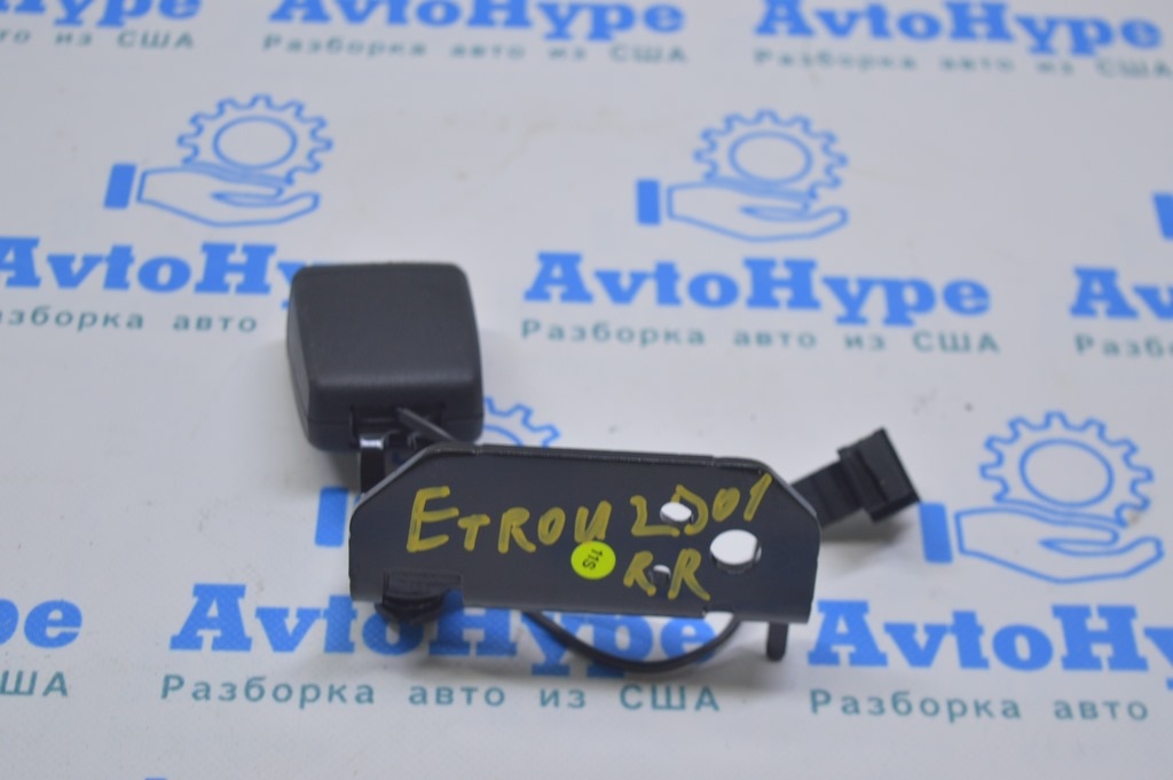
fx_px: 2442
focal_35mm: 75
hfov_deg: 27.0
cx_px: 586
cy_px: 390
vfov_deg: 18.2
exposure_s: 1/30
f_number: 5.6
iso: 400
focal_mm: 50
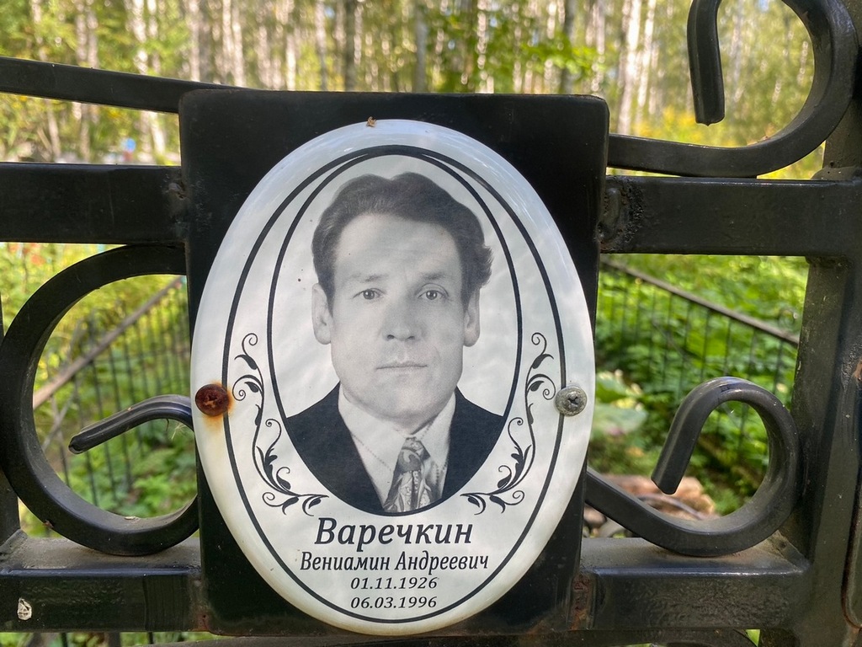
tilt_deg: -15.3
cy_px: 324
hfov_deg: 67.3
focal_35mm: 26
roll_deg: -3.0
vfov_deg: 53.1
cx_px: 431
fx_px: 647
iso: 32
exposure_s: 1/122
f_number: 1.8
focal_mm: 4.25
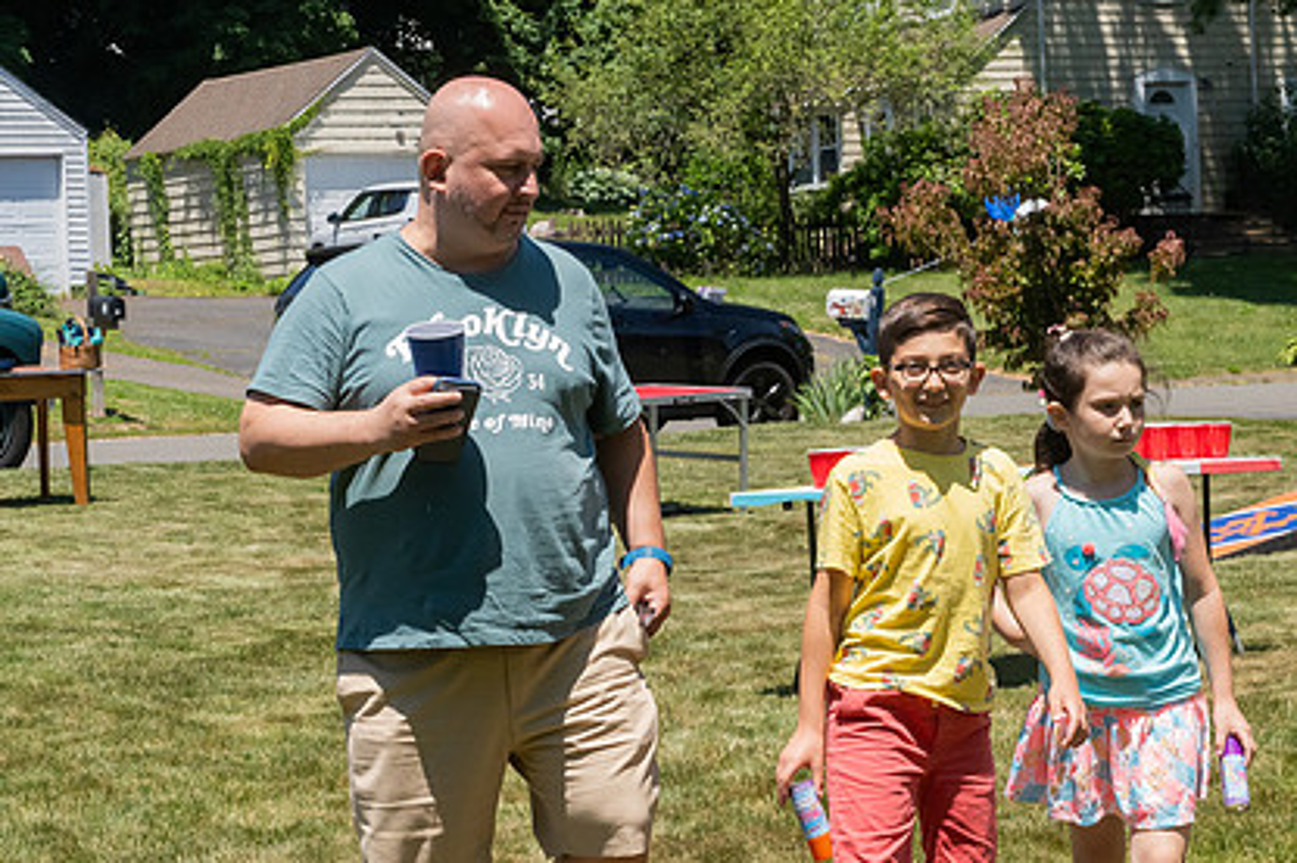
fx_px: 3241
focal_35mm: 90
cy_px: 575
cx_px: 879
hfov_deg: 22.5
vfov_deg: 15.1
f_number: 9
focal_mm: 43
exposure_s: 1/2500
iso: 2000
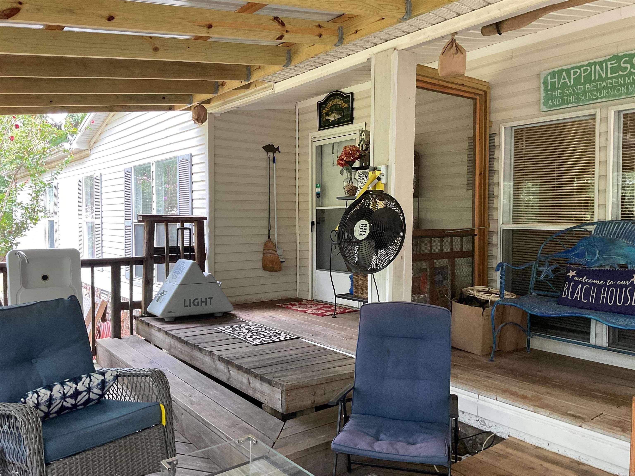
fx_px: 532
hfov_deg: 61.7
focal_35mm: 29
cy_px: 238
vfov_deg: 48.2
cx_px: 318
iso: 80
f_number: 1.8
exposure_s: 1/60
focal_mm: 3
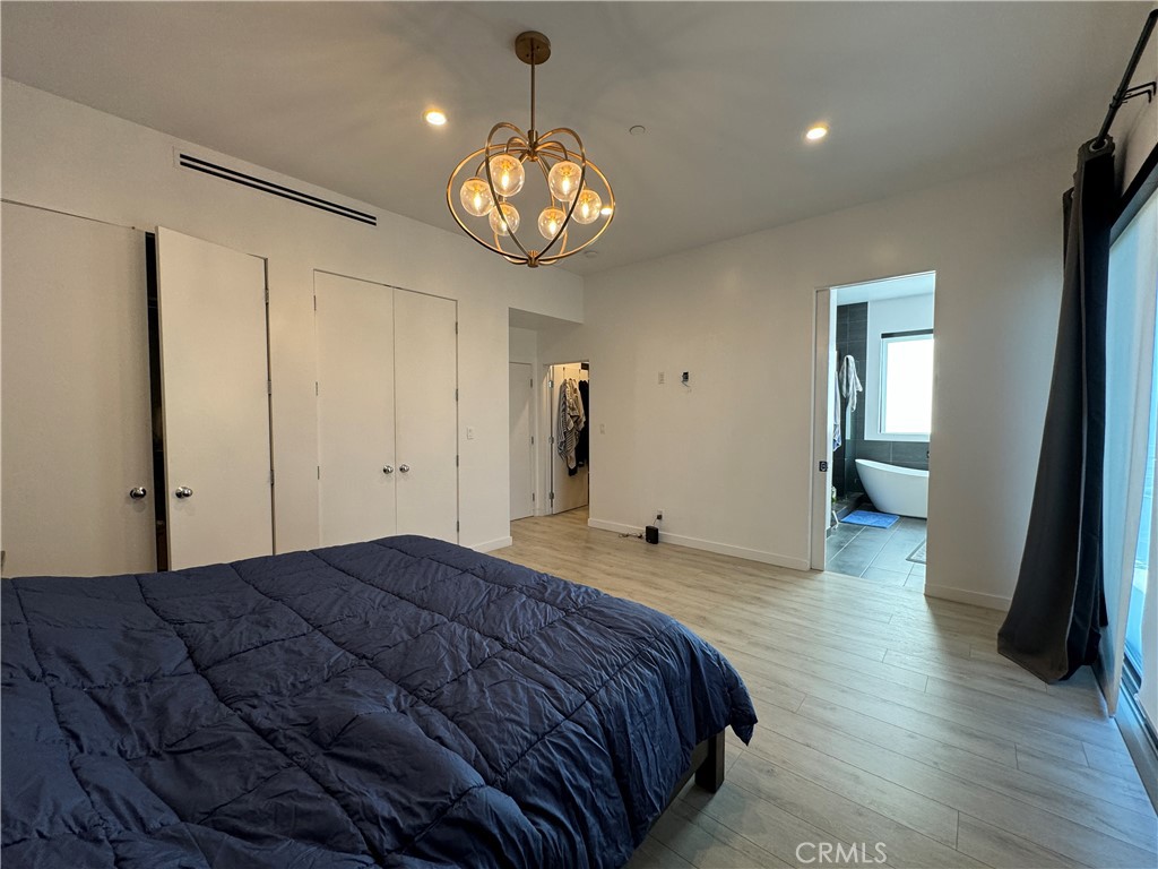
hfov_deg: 102.1
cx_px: 579
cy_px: 434
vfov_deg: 85.7
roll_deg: -0.3
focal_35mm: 14
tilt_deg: -3.4
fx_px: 468
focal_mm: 2.22
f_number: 2.2
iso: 200
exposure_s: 1/120
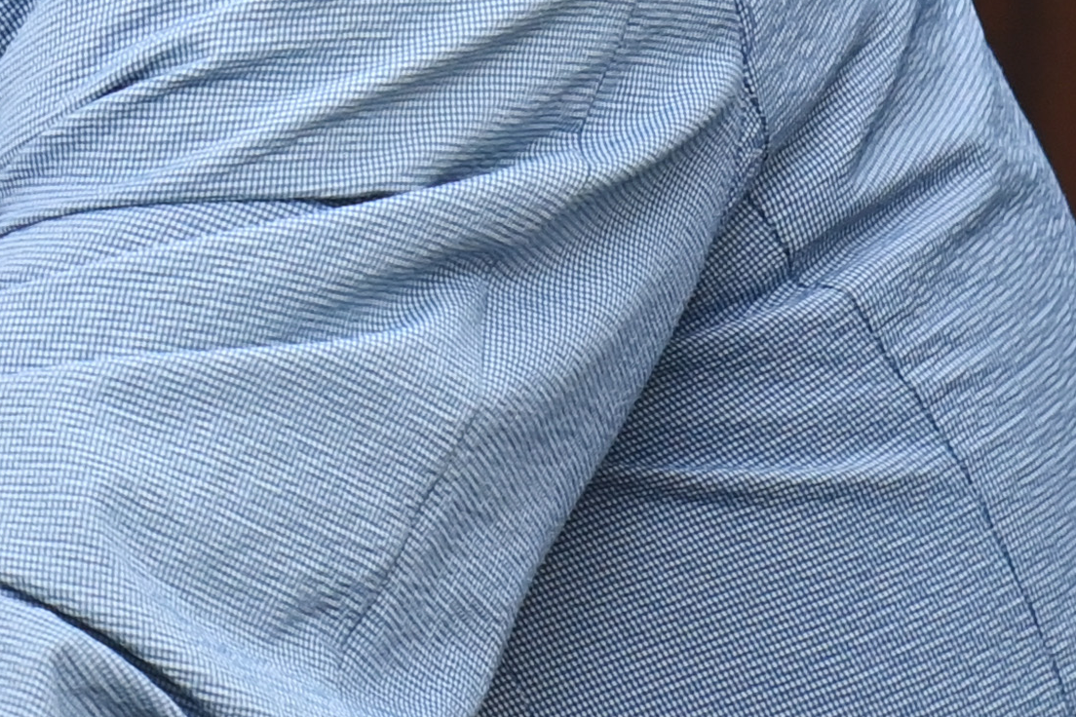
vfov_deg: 2.3
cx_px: -747
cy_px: -395
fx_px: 18081
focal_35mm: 605
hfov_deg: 3.4
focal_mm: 120
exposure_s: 1/250
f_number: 6.3
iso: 2500
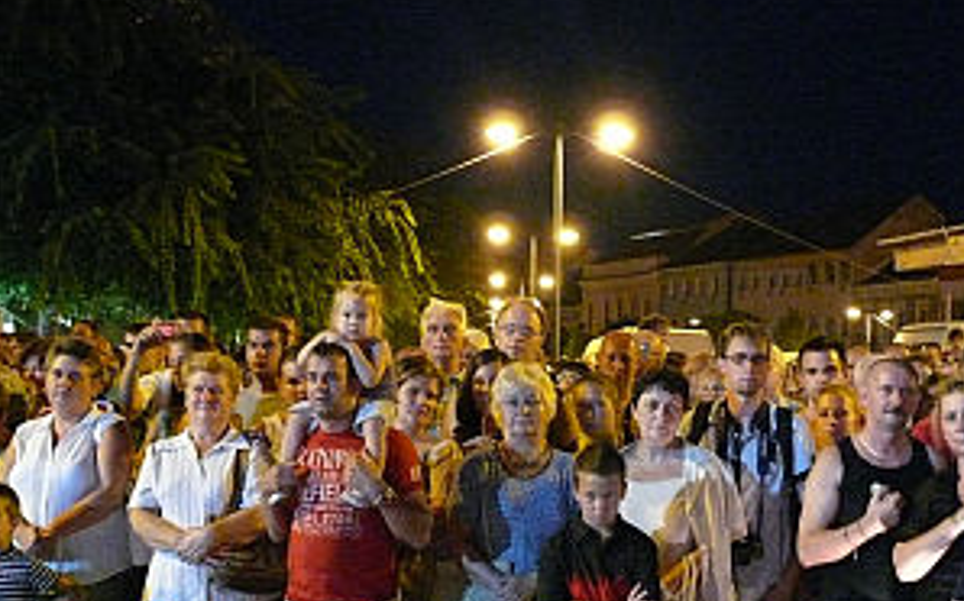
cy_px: 520
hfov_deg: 36.2
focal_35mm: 56
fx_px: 1471
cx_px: 569
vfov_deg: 22.6
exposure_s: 1/10
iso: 800
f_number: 2.8
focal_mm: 7.4
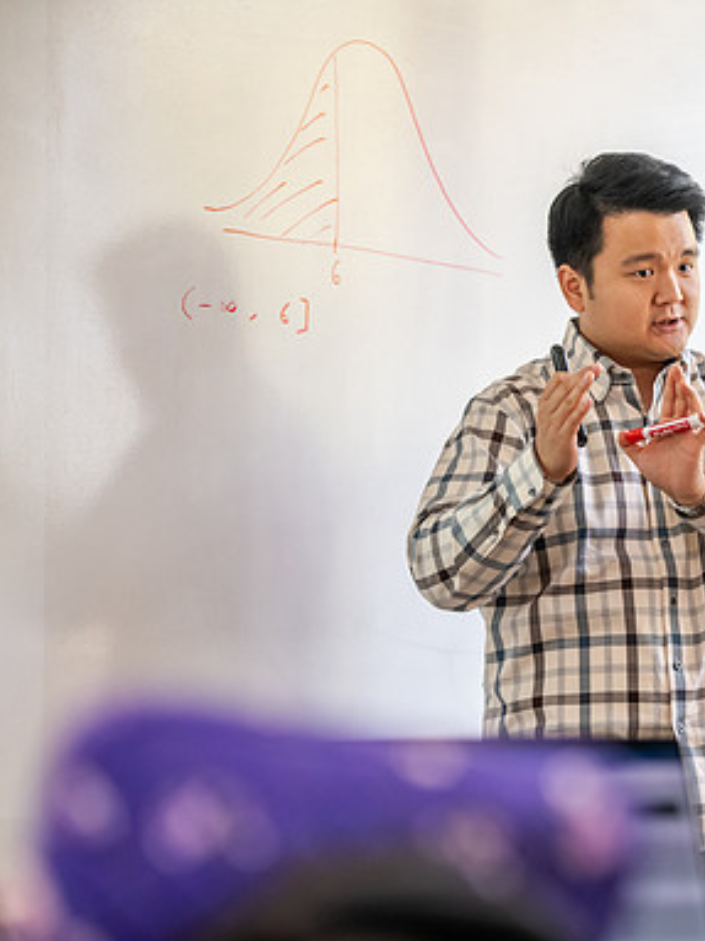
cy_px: 470
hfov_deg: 9.6
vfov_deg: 12.9
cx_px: 698
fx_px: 4157
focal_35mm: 153
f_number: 3.2
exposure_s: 1/200
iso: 2000
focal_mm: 105
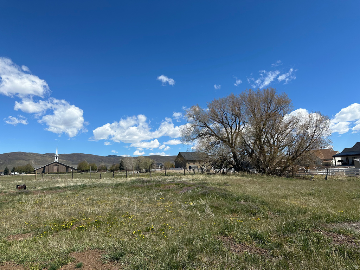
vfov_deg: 56.8
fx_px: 250
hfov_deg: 71.6
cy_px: 135
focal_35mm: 24
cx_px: 180
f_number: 1.78
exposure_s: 1/6211
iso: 80
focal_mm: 6.86
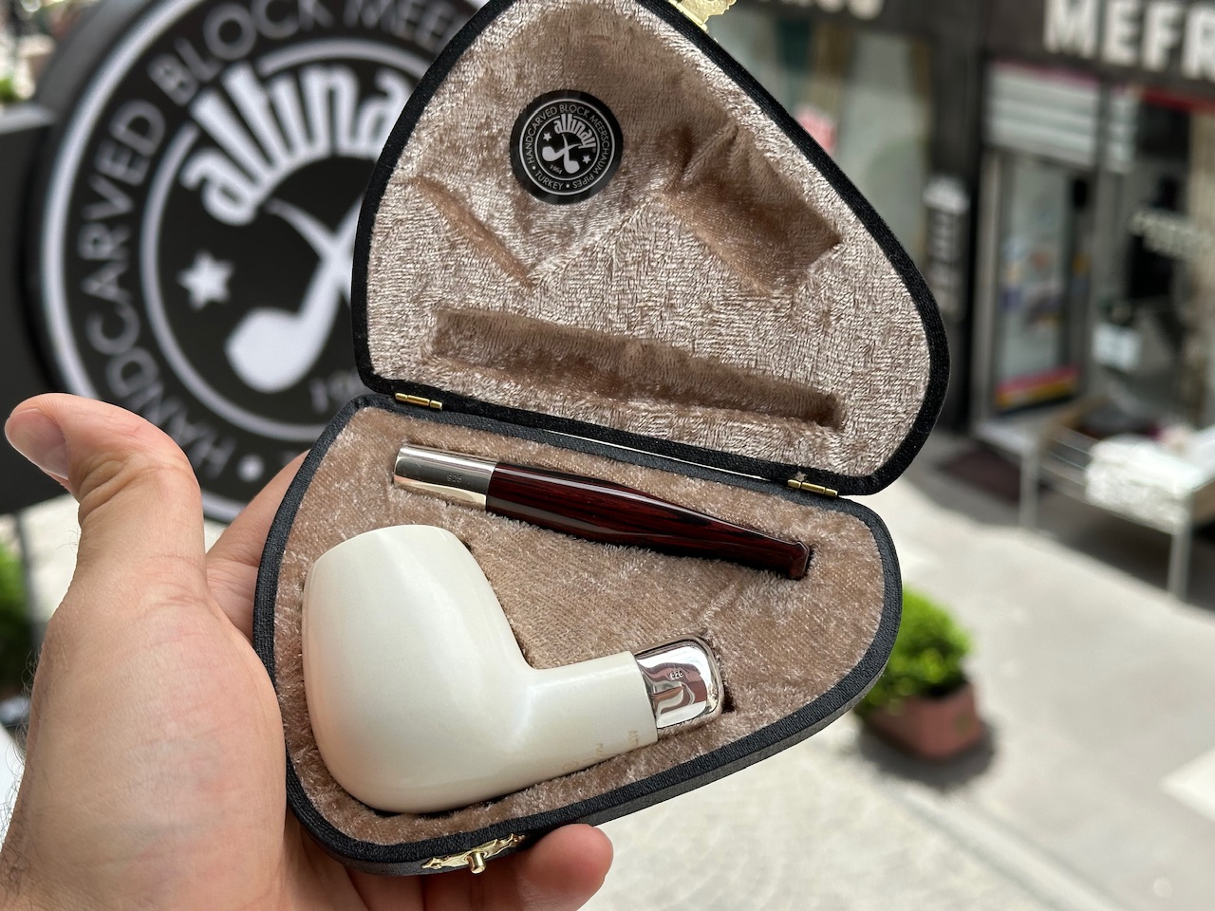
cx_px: 608
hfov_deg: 39.7
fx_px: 1685
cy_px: 456
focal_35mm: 48
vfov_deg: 30.3
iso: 64
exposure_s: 1/1721
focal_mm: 6.86
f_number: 1.78
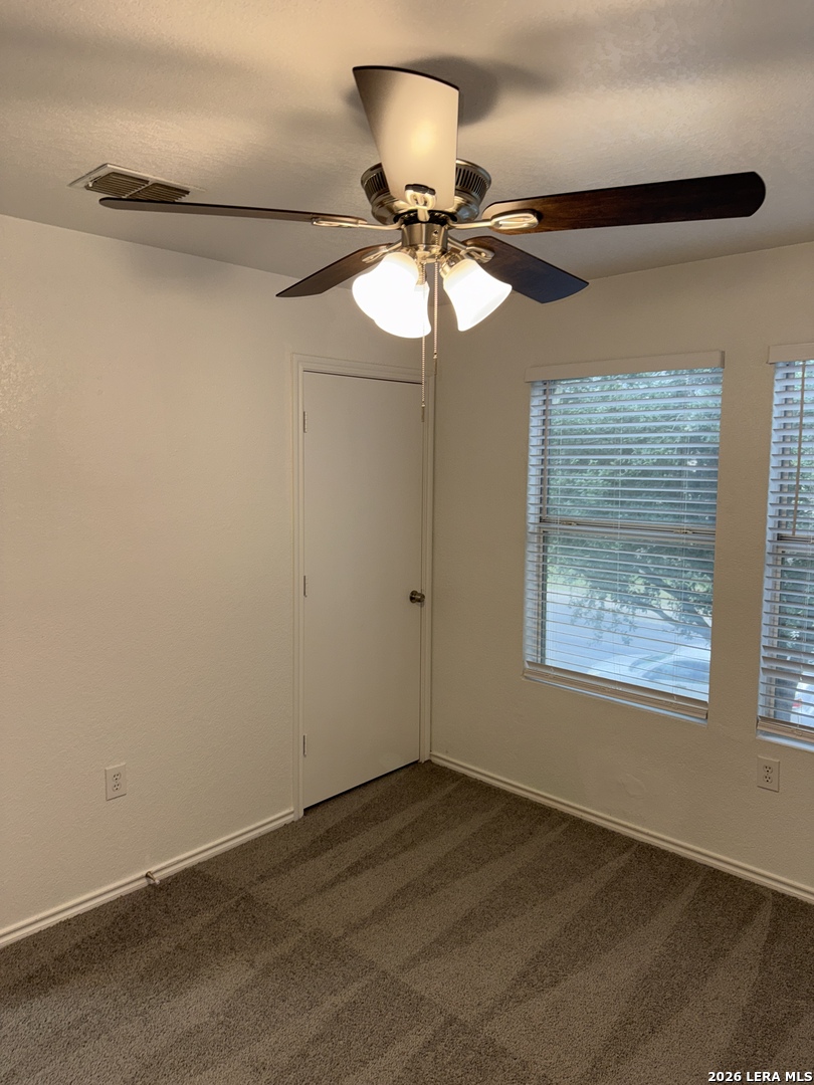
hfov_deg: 56.8
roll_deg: -1.1
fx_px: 752
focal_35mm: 24
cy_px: 542
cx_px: 407
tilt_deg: -3.9
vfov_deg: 71.6
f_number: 1.78
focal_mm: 6.76
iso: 50
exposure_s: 1/57
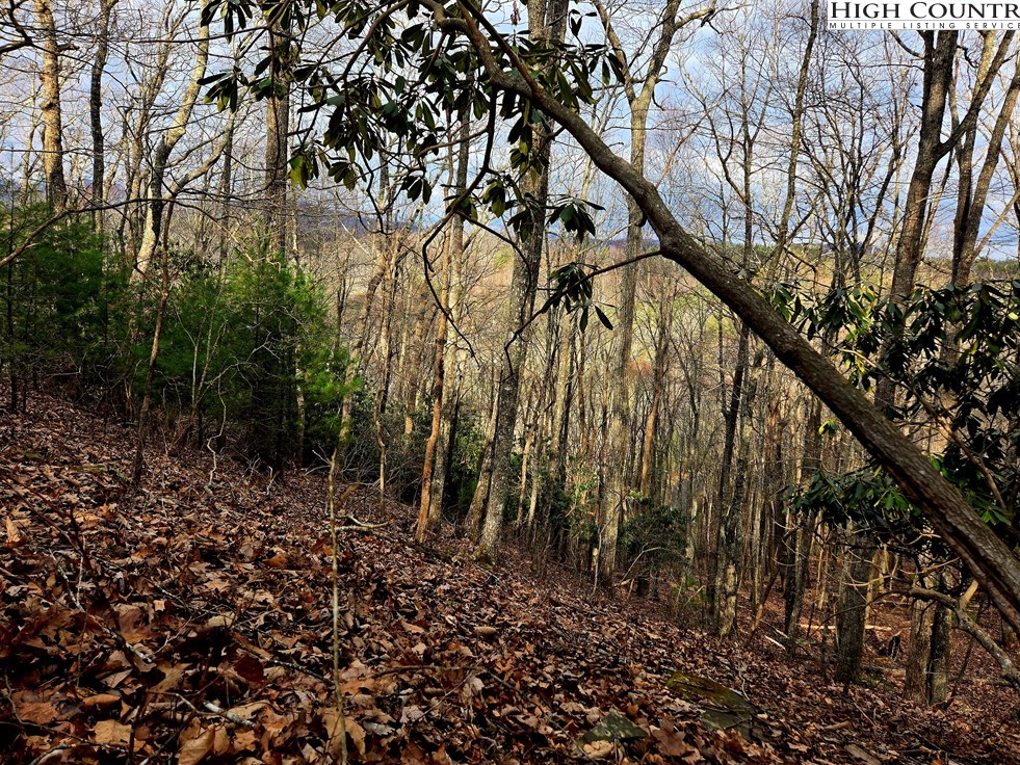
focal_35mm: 24
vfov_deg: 56.8
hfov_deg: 71.6
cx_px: 507
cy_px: 376
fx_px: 707
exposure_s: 1/385
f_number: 1.8
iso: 25
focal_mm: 5.4
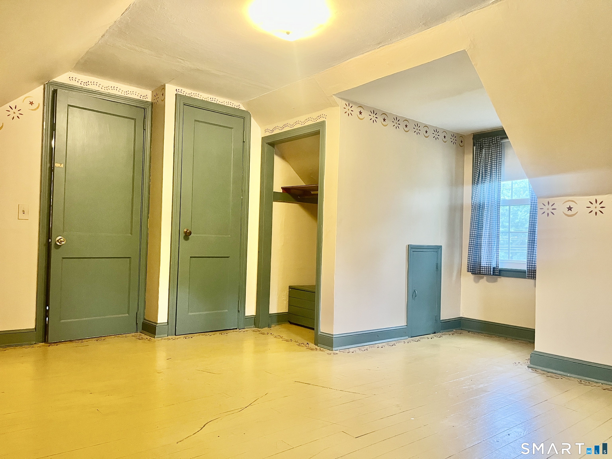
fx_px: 460
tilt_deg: +0.7
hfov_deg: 67.3
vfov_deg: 53.1
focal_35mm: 26
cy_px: 230
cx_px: 306
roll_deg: -1.4
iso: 400
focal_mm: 5.1
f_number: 1.6
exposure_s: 1/60
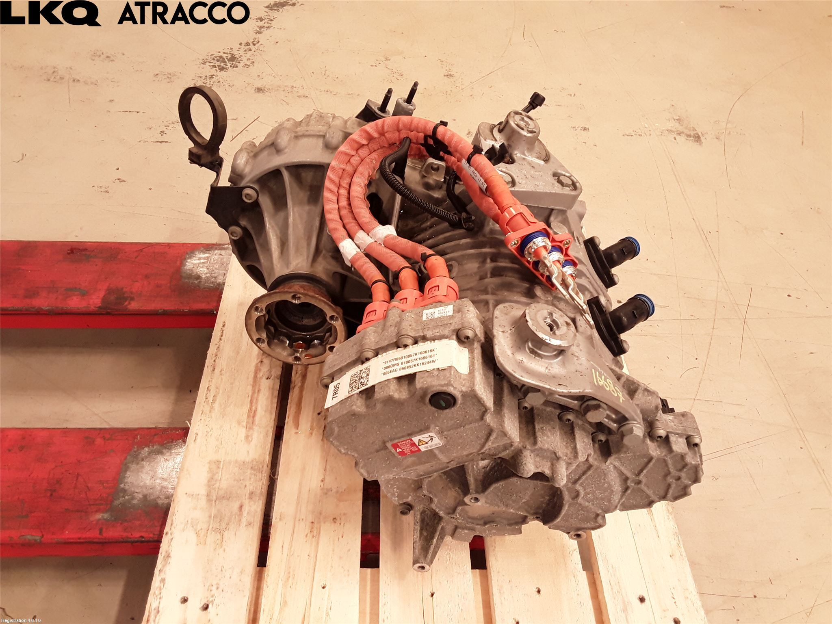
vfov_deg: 49.7
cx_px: 416
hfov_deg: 63.4
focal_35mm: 28
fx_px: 673
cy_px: 312
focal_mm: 2.91
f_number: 1.9
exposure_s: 1/33
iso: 100
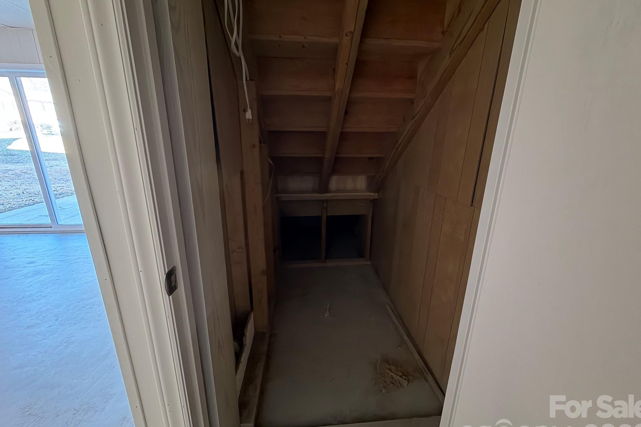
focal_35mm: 15
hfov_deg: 100.4
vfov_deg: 77.3
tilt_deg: -16.9
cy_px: 211
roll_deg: -1.1
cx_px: 322
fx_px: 267
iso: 640
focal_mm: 2.22
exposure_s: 1/30
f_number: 2.2
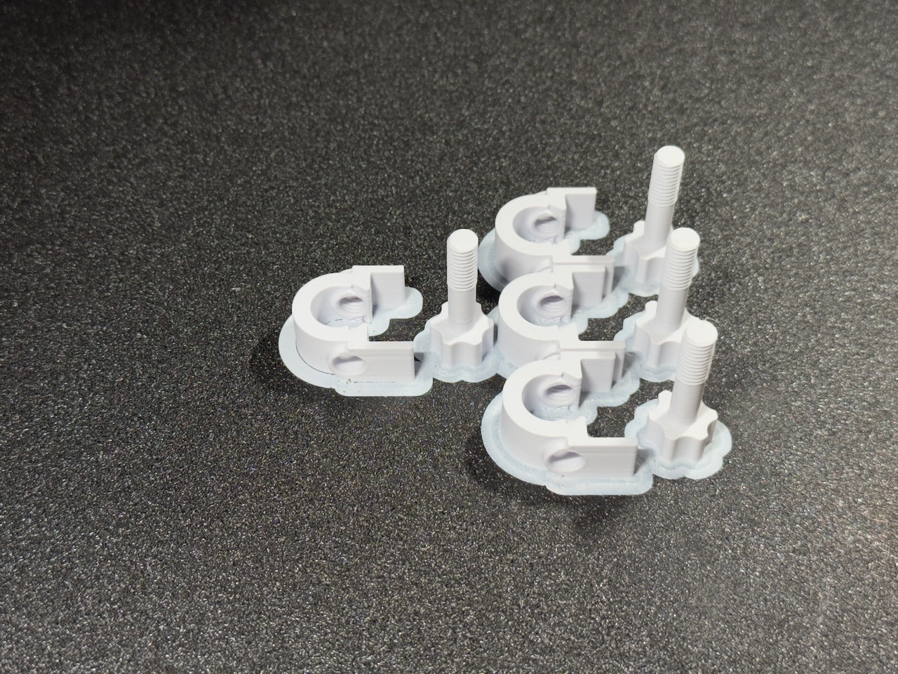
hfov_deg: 39.7
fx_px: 1245
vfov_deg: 30.3
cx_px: 449
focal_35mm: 48
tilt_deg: -48.2
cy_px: 337
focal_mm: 6.76
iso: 250
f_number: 1.78
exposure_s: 1/42
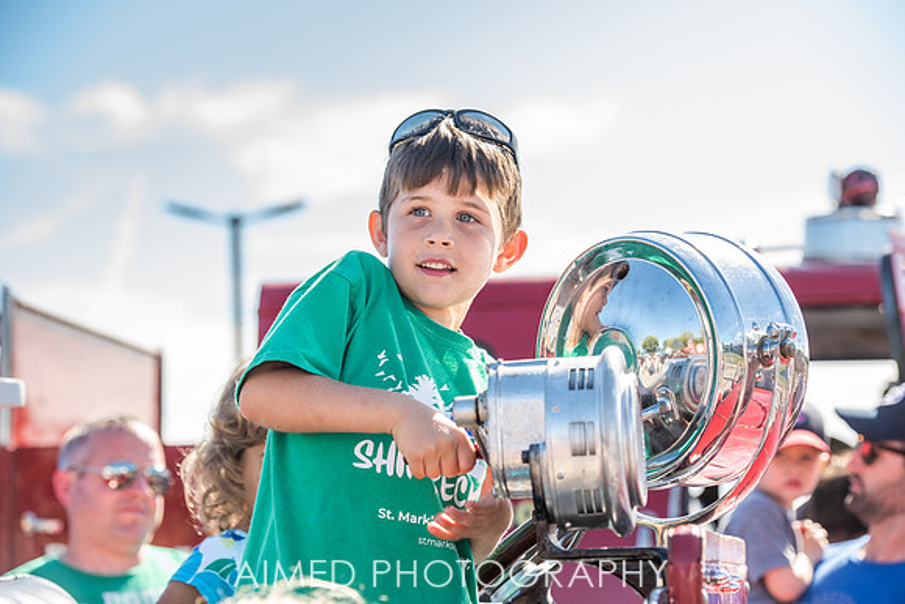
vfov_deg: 12.2
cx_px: 452
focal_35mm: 112
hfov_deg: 18.3
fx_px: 2816
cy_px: 302
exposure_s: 1/250
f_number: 5.6
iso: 125
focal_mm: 112
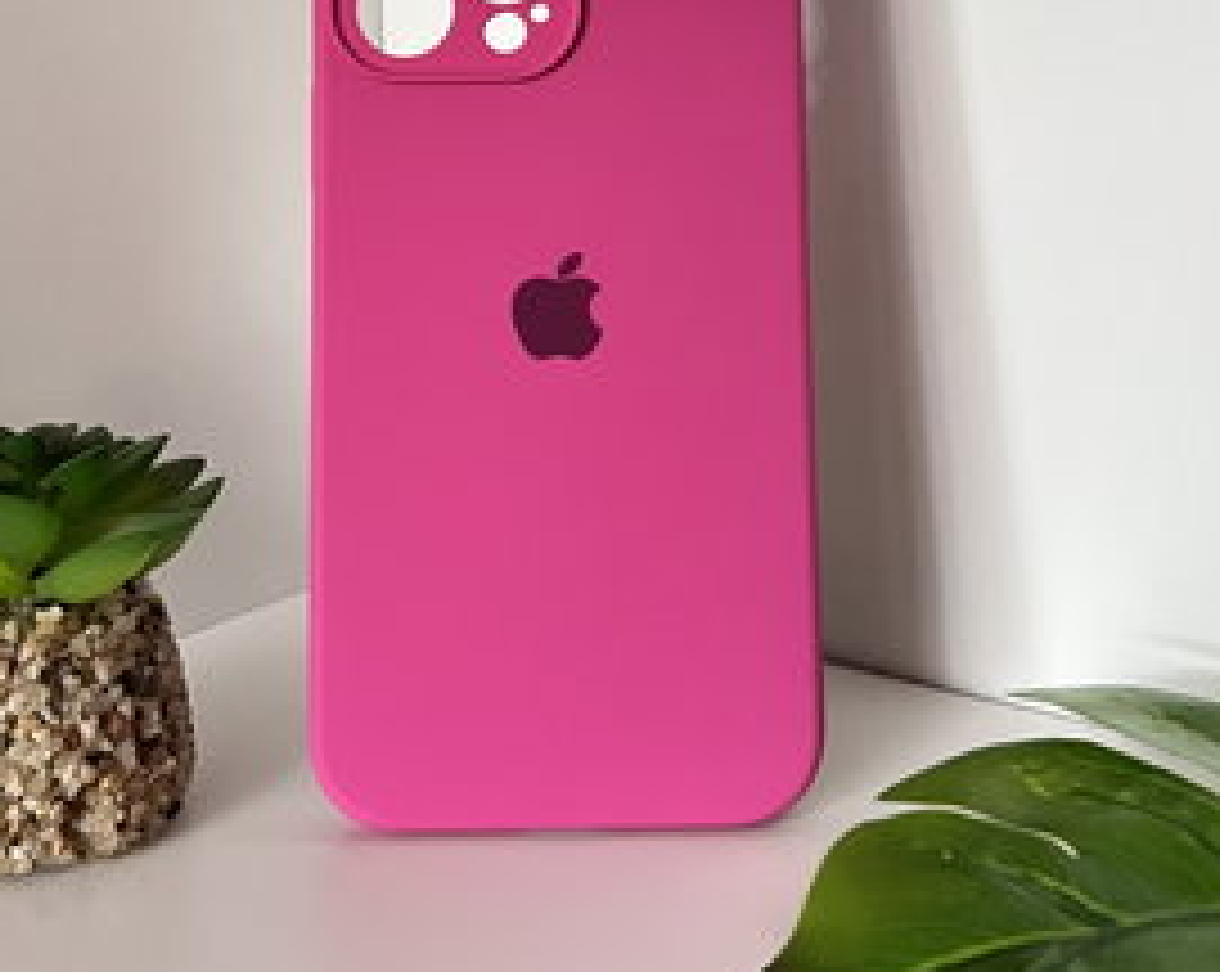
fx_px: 1803
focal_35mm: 50
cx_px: 576
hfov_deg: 37.4
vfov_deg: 29.3
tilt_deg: -5.7
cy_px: 146
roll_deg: +2.5
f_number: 1.5
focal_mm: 5.7
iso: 500
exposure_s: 1/60
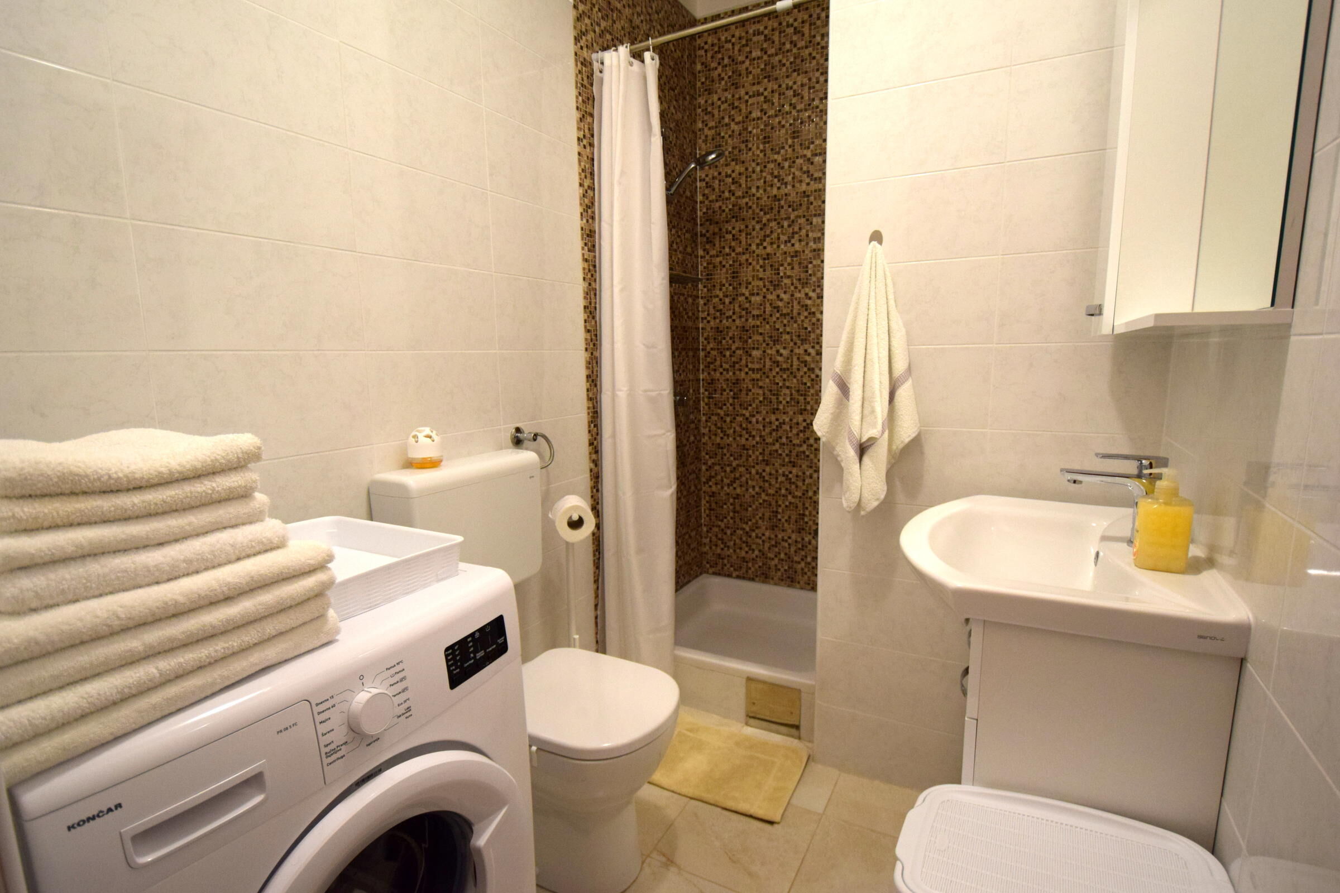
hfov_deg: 90.0
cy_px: 446
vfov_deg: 67.4
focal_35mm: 18
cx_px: 670
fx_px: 670
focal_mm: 12
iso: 1100
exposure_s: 1/60
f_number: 3.8
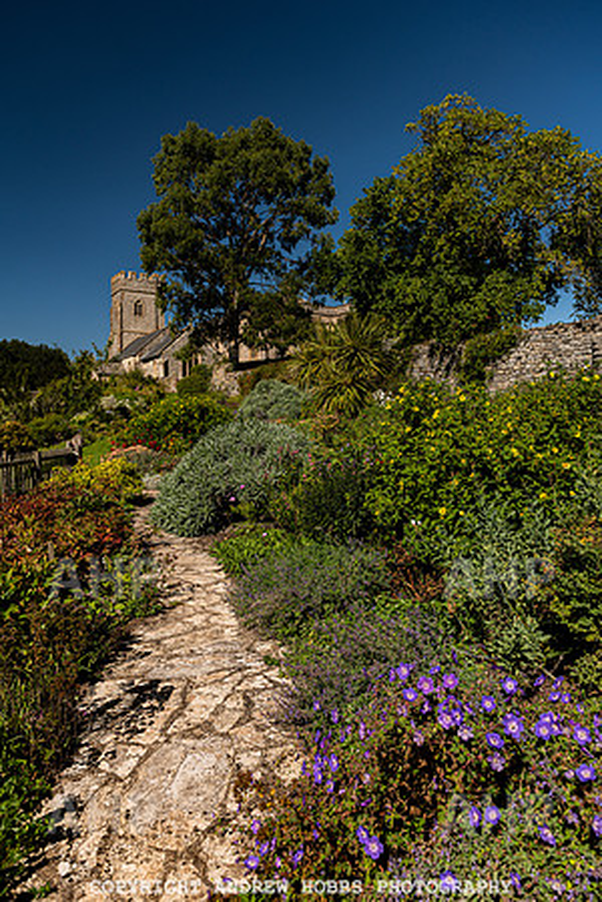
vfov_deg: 73.7
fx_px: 602
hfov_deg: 53.1
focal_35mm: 24
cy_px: 451
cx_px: 301
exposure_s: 1/1250
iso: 160
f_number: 5.6
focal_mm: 24
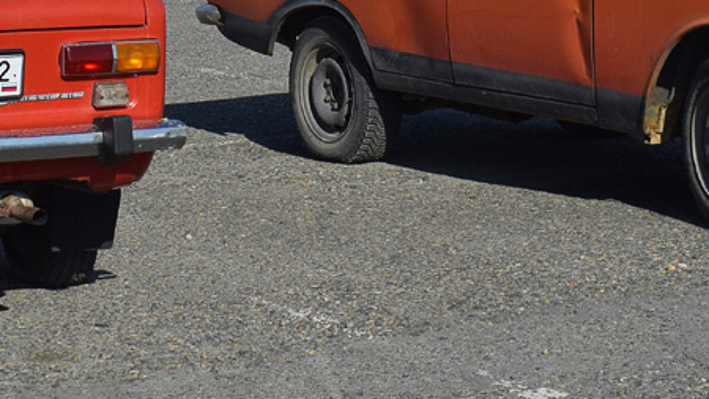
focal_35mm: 134
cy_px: -155
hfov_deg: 16.0
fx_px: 2519
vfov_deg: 8.9
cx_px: 304
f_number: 7.1
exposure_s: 1/1250
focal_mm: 32
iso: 200
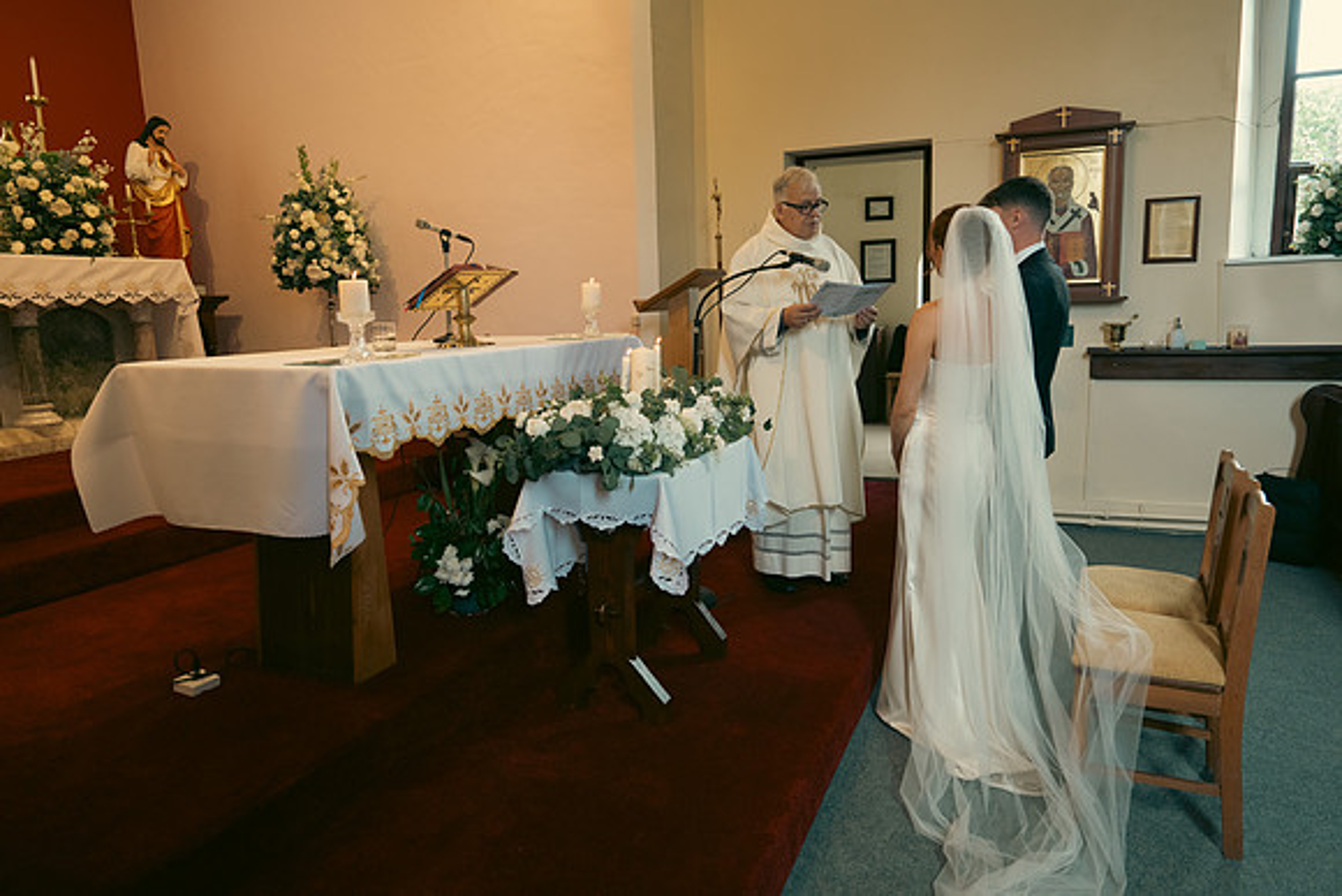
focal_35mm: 24
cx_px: 671
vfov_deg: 53.2
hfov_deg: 73.7
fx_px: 895
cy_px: 448
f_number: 3.5
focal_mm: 24
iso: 1600
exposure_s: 1/200
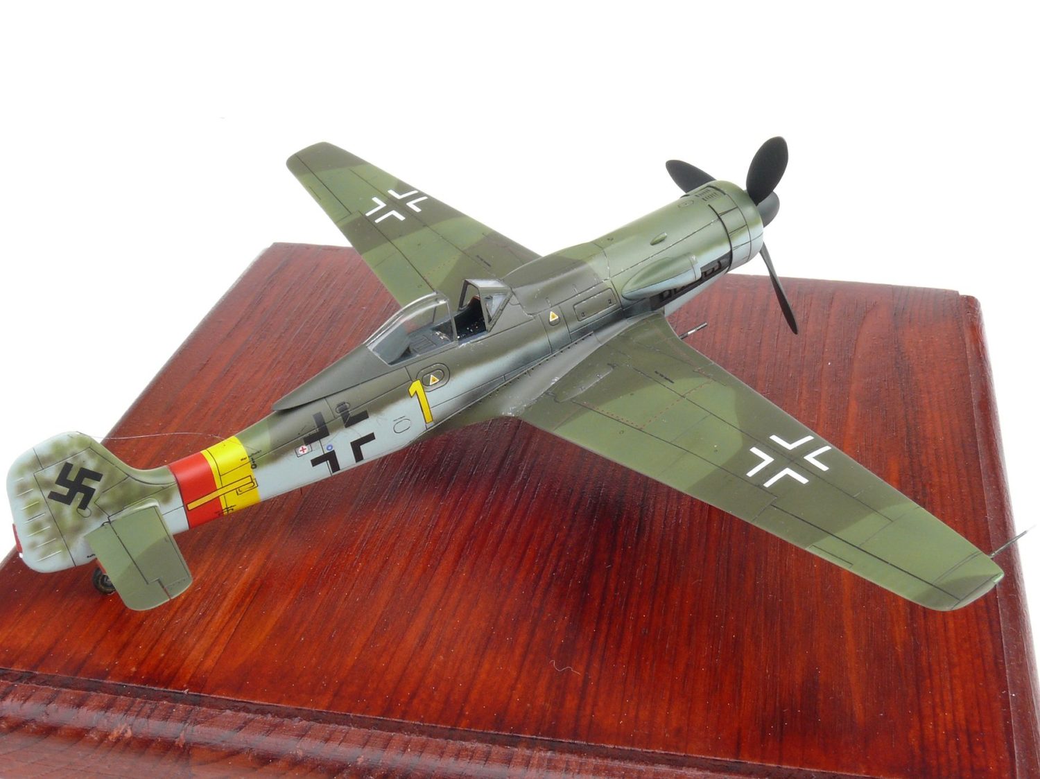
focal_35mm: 45
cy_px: 390
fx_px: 1352
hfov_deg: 42.1
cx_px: 520
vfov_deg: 32.2
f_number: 11
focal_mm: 9.4
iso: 100
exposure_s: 1/25
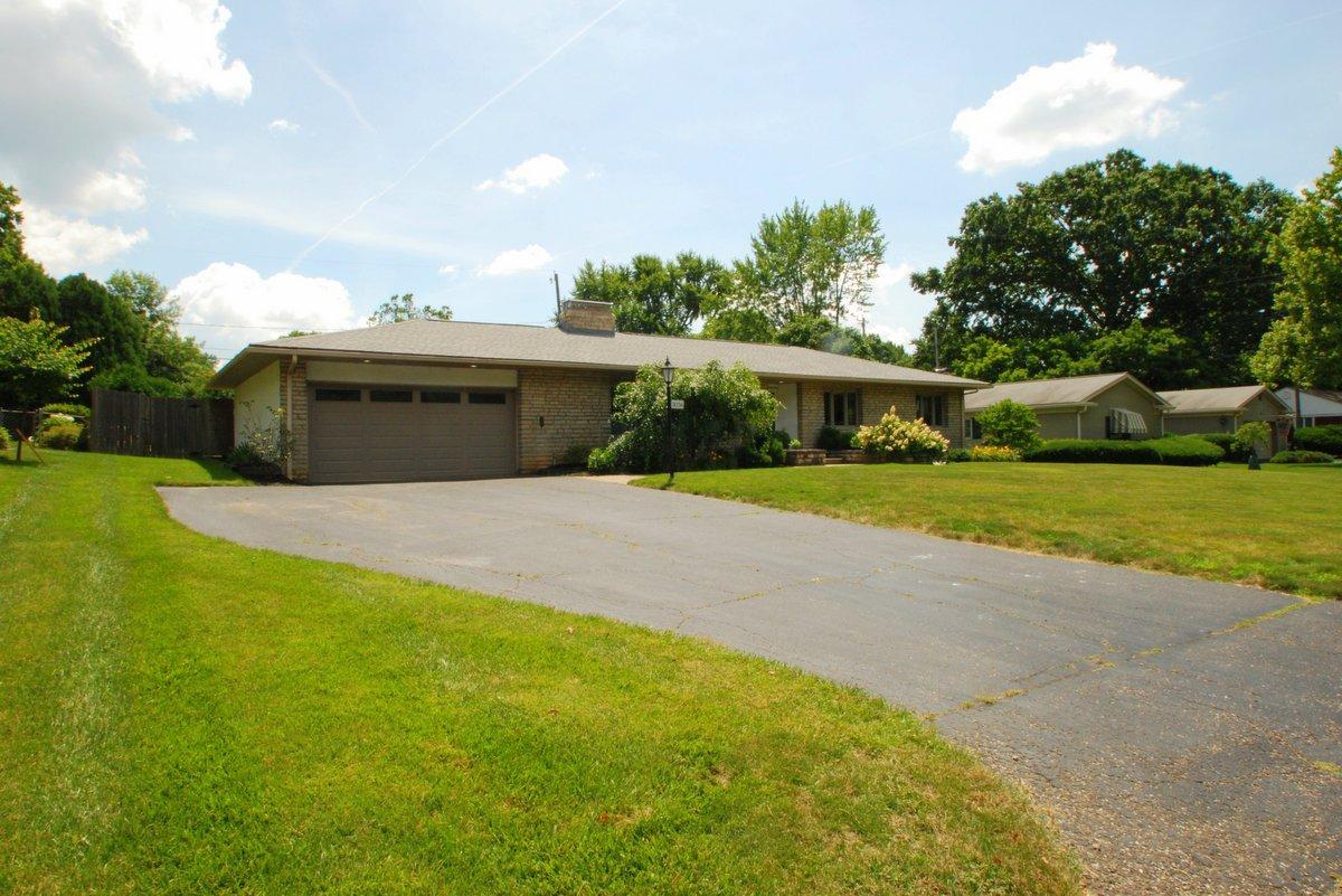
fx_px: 727
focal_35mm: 20
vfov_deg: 63.3
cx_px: 671
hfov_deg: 85.4
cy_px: 448
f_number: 20
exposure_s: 1/100
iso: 400
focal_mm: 13
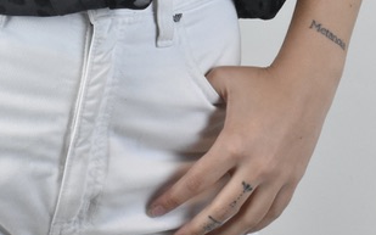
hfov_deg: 10.2
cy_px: -60
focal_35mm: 204
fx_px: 2090
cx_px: 41
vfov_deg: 6.4
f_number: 16
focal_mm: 38
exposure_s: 1/80
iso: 1600
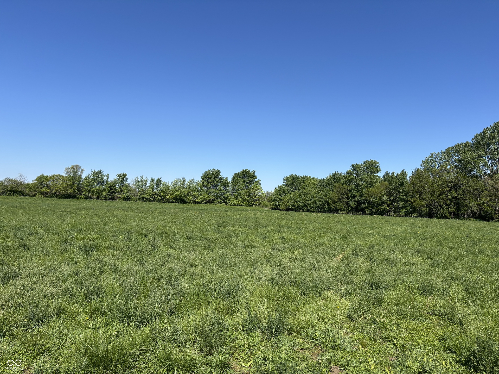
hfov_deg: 67.3
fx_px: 375
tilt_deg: +0.7
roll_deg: -3.0
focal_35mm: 26
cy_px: 187
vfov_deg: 53.1
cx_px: 250
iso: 50
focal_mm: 5.96
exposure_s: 1/3534
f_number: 1.6
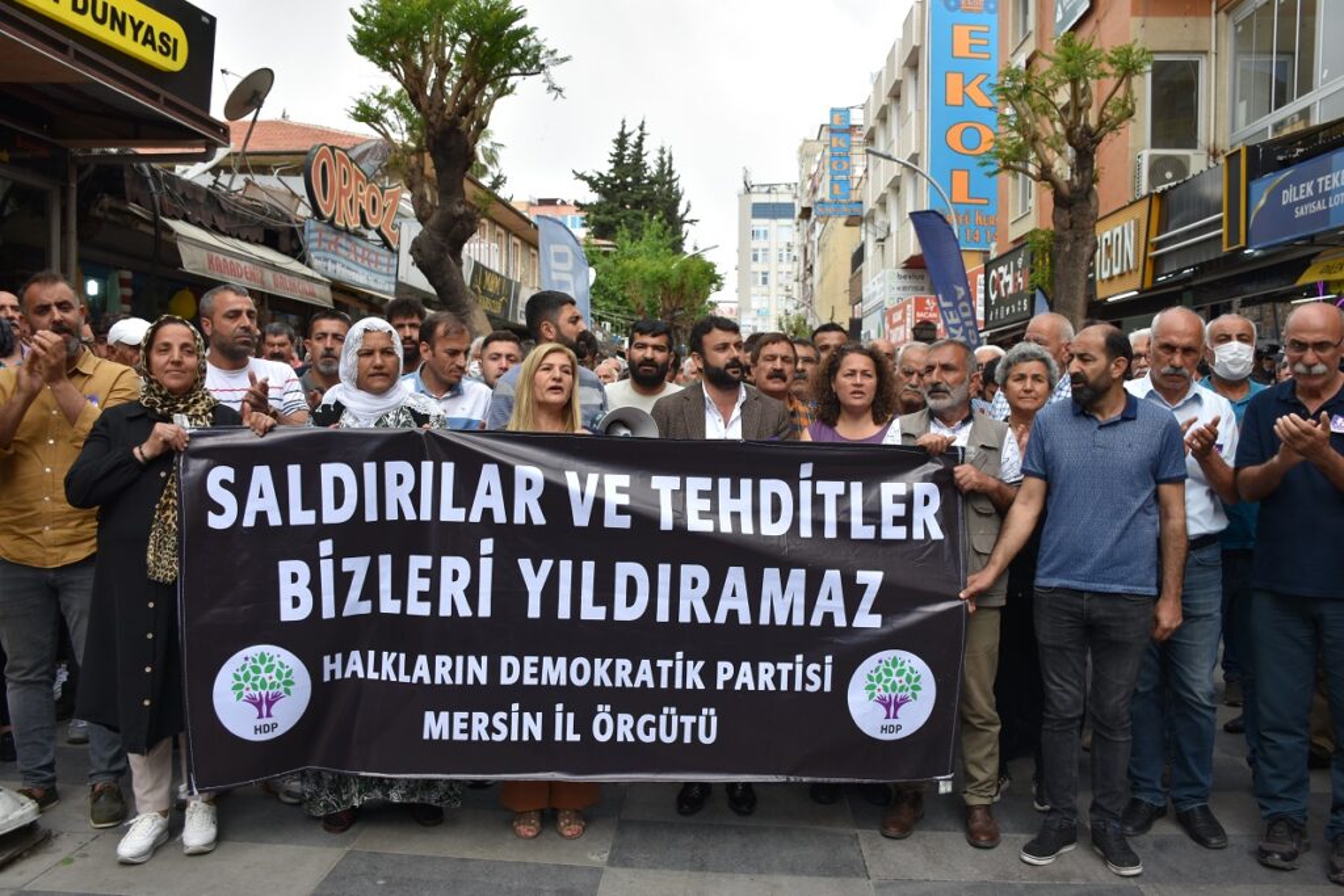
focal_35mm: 30
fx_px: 1120
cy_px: 448
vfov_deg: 43.6
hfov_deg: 61.9
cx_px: 672
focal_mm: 20
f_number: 5
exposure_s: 1/125
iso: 100
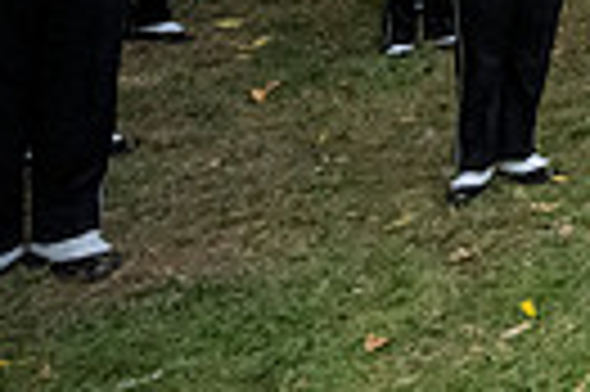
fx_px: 1015
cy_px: -309
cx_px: 1284
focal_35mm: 62
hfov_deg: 17.3
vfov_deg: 17.7
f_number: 4
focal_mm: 14
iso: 6400
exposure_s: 1/8000
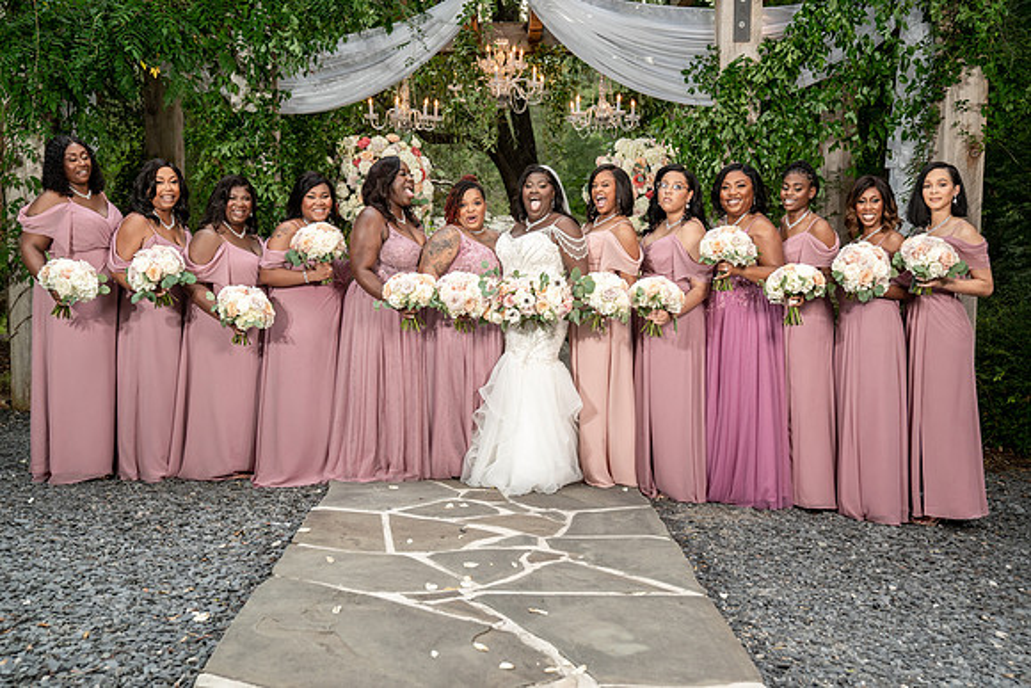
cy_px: 337
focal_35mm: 41
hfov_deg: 47.9
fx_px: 1162
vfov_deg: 33.0
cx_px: 510
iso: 640
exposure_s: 1/200
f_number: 4
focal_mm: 39
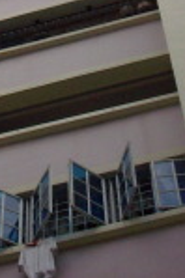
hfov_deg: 9.5
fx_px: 1097
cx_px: -17
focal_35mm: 142
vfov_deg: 13.8
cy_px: -104
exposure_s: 1/1000
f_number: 5.6
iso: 80
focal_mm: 6.2
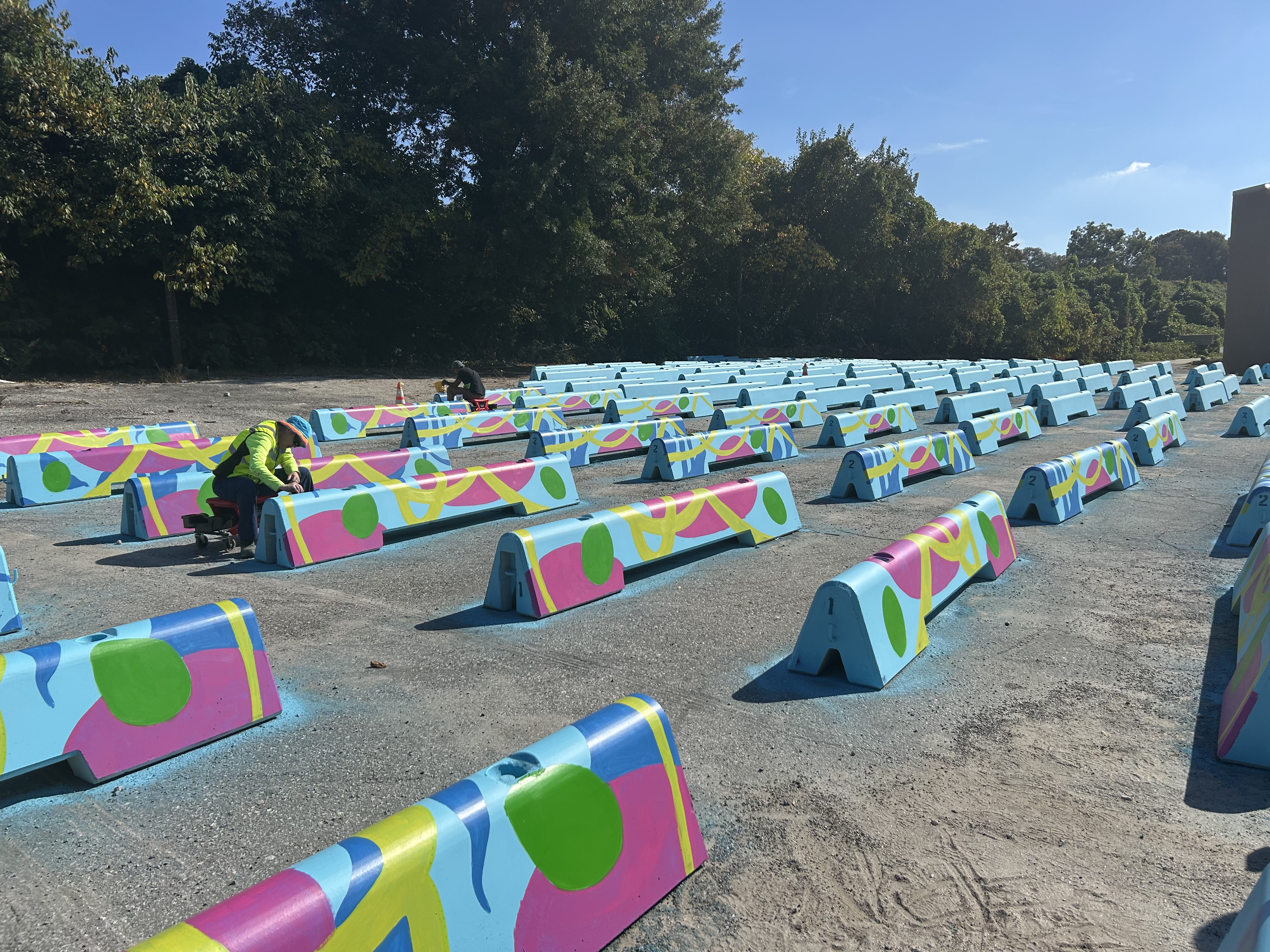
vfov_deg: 53.1
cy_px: 476
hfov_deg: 67.3
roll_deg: +0.7
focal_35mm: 26
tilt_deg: -3.9
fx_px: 954
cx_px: 635
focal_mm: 5.7
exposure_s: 1/6579
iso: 50
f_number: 1.5
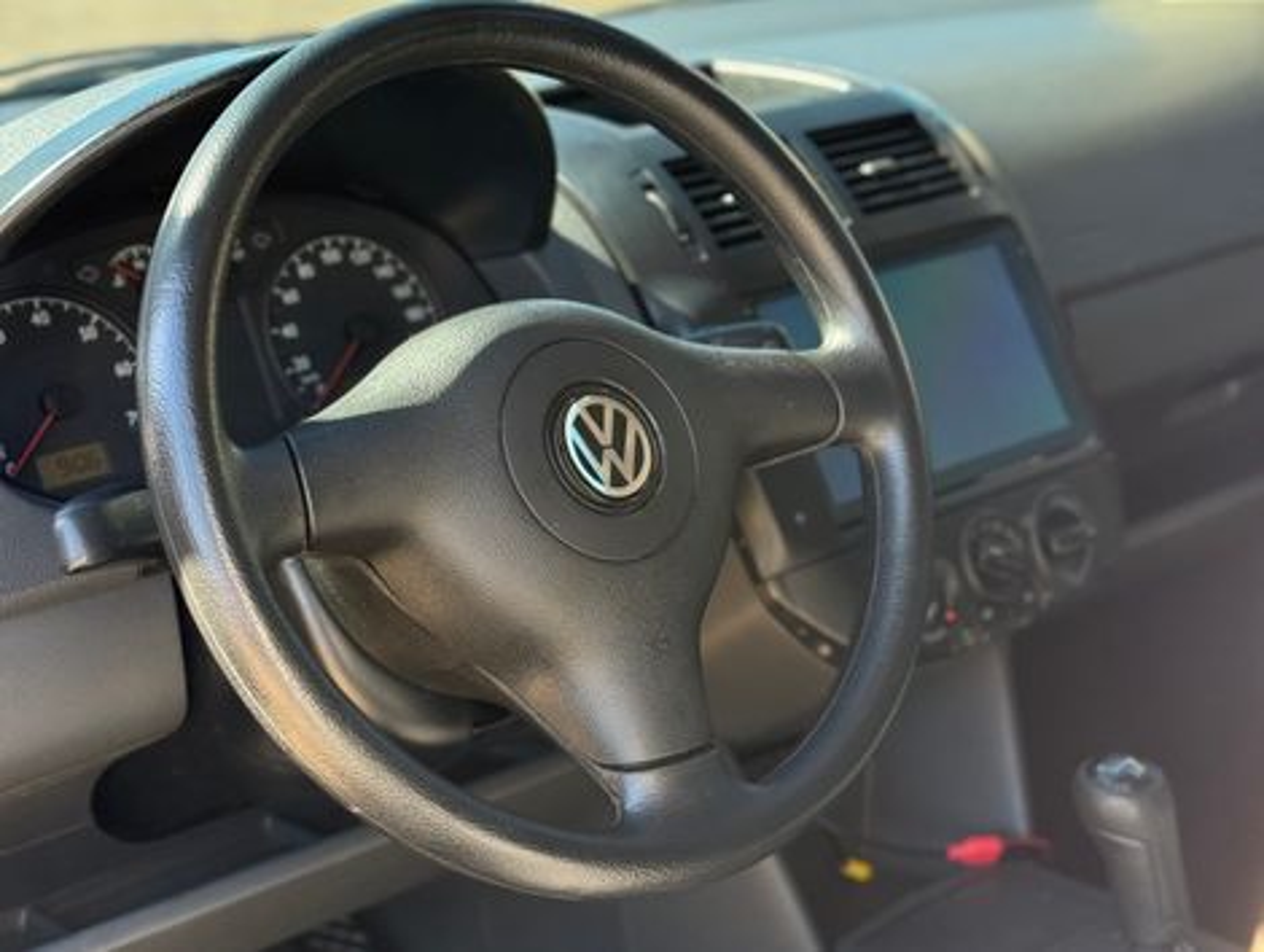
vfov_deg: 30.3
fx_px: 1755
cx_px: 632
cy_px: 476
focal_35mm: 48
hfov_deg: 39.6
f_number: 1.78
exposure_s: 1/242
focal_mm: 6.76
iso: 160
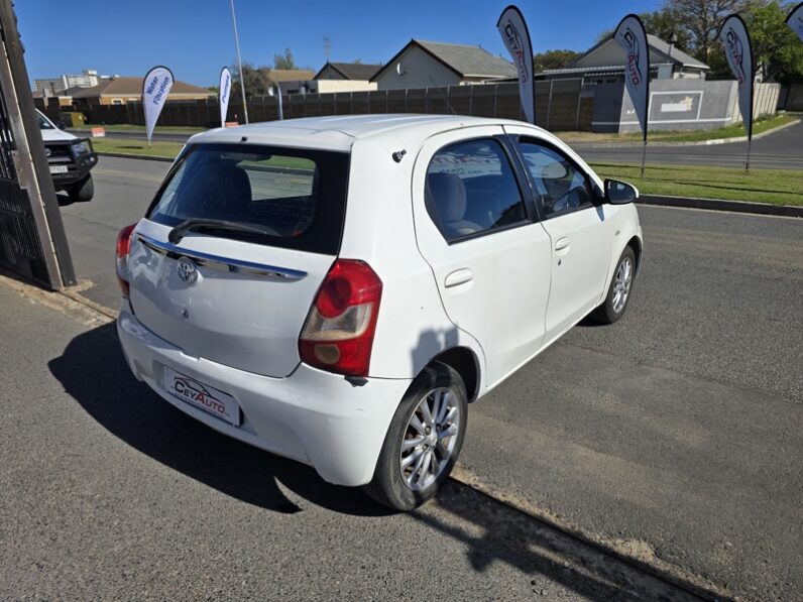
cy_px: 301
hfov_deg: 73.9
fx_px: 534
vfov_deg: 58.9
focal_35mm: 23
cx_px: 402
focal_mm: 6.3
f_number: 1.7
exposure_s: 1/1550
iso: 12
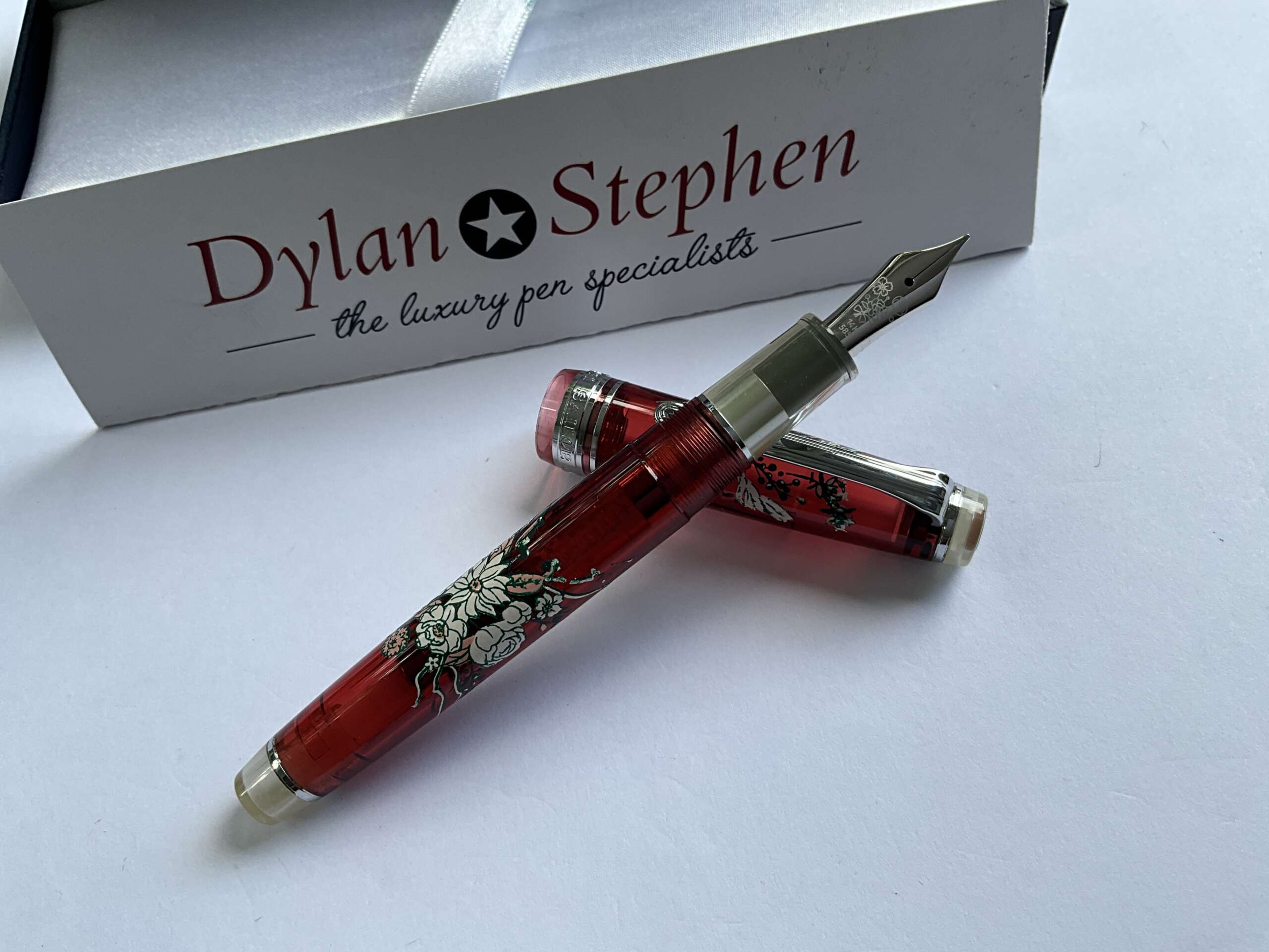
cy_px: 476
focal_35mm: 29
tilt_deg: -59.9
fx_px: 1063
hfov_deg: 61.7
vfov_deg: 48.2
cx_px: 634
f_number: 1.8
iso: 25
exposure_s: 1/122
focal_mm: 3
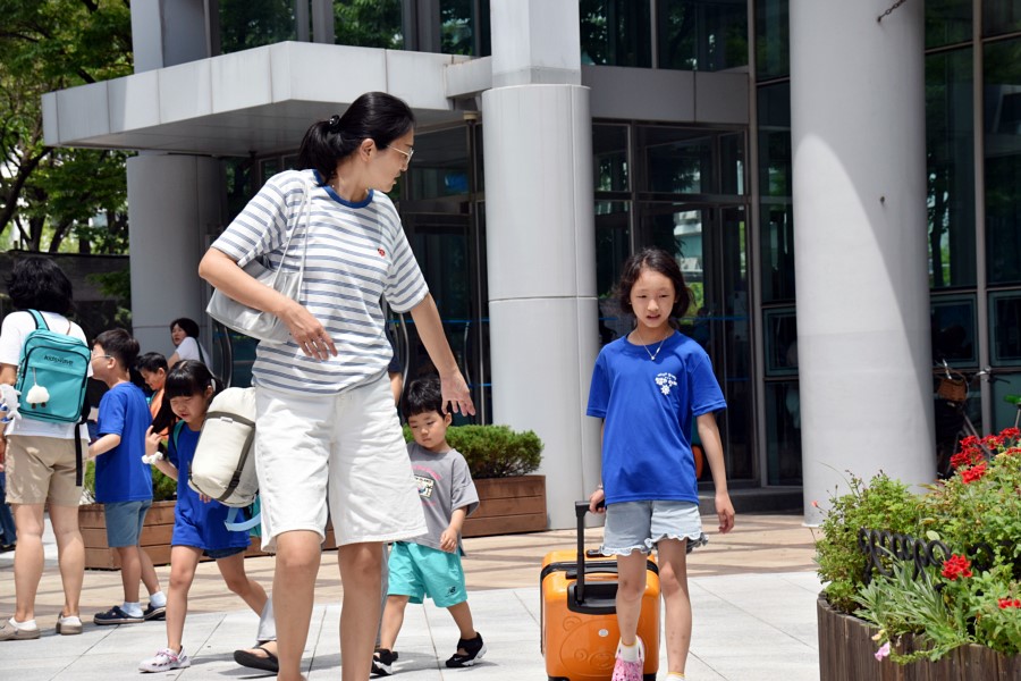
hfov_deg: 20.9
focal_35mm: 98
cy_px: 340
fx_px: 2765
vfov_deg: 14.0
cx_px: 510
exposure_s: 1/320
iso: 200
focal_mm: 65
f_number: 9
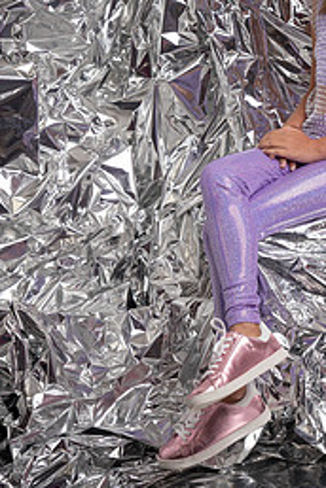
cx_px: 256
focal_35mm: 103
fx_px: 1399
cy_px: 166
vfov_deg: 19.8
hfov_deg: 13.2
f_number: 5.6
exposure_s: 1/160
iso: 160
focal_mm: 59
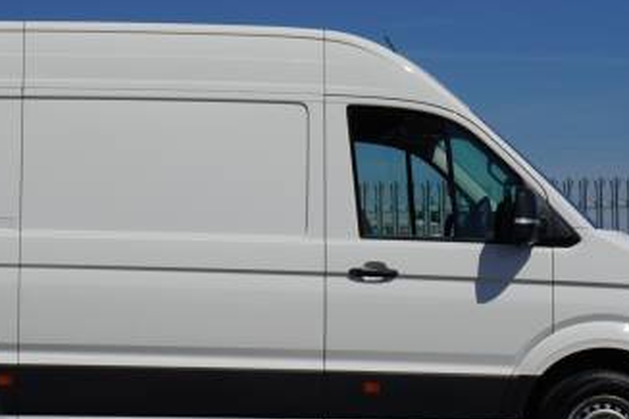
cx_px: 223
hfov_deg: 15.2
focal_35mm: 135
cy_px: 206
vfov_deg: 10.2
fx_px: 2359
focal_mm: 46
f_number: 11
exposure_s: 1/250
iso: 100
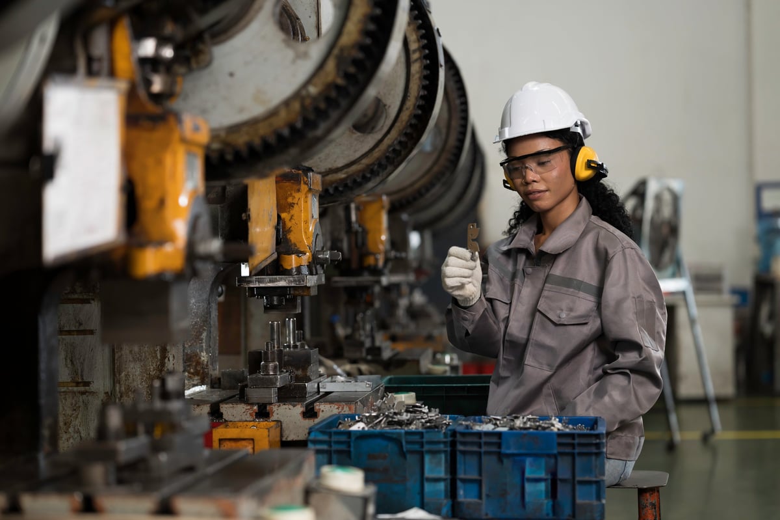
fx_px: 1841
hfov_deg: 23.9
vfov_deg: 16.1
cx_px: 390
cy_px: 260
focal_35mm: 85
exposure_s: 1/250
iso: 800
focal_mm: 85
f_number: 2.2
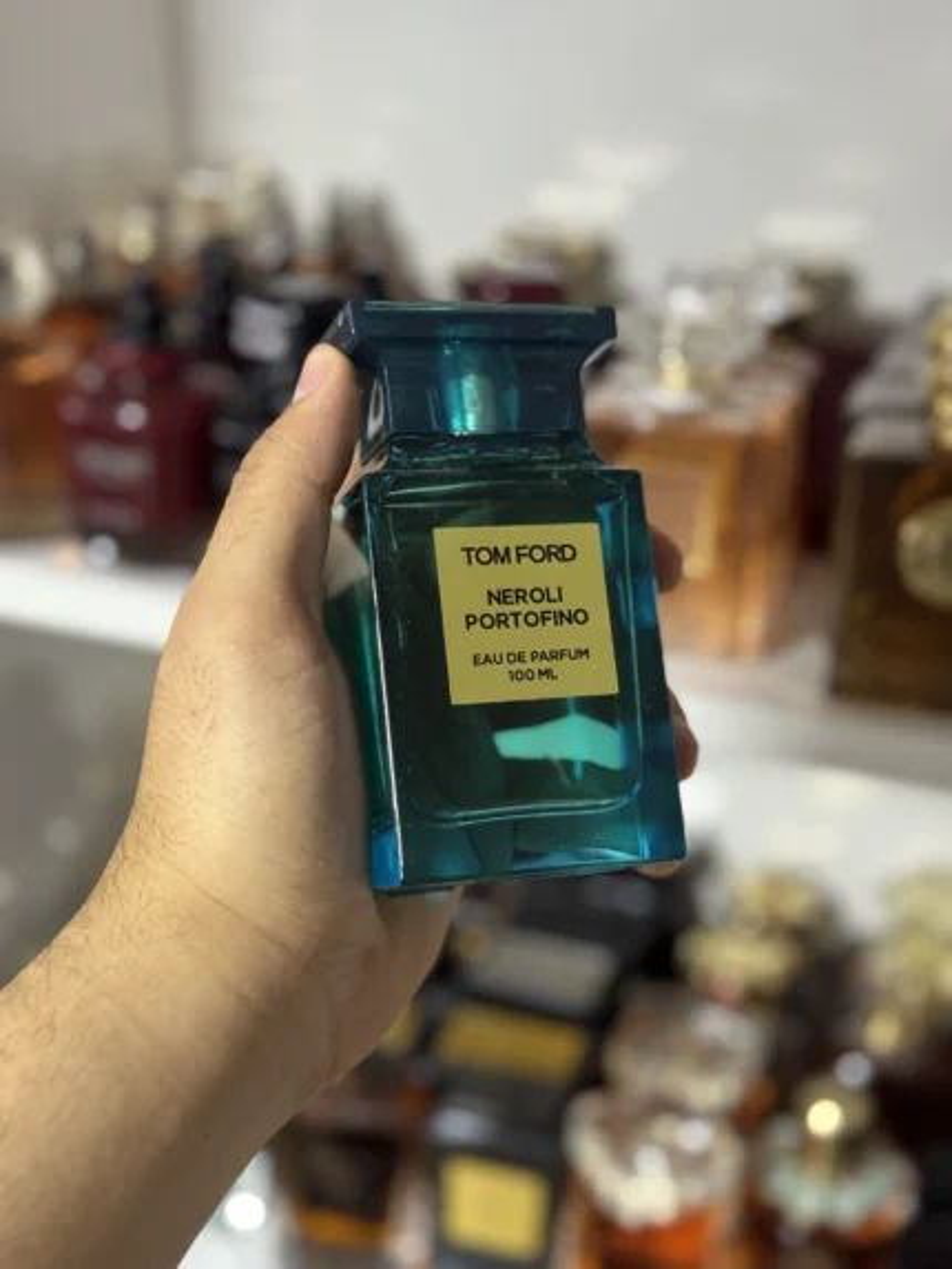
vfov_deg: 39.6
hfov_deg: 30.3
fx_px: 1759
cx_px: 476
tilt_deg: -23.9
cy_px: 634
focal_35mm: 48
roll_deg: -0.9
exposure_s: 1/50
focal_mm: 6.76
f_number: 1.78
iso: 250
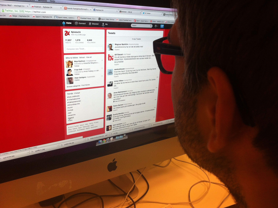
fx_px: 281
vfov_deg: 40.6
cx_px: 139
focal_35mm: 35
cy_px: 104
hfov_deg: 52.7
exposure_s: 1/40
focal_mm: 3.85
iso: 80
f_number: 2.8
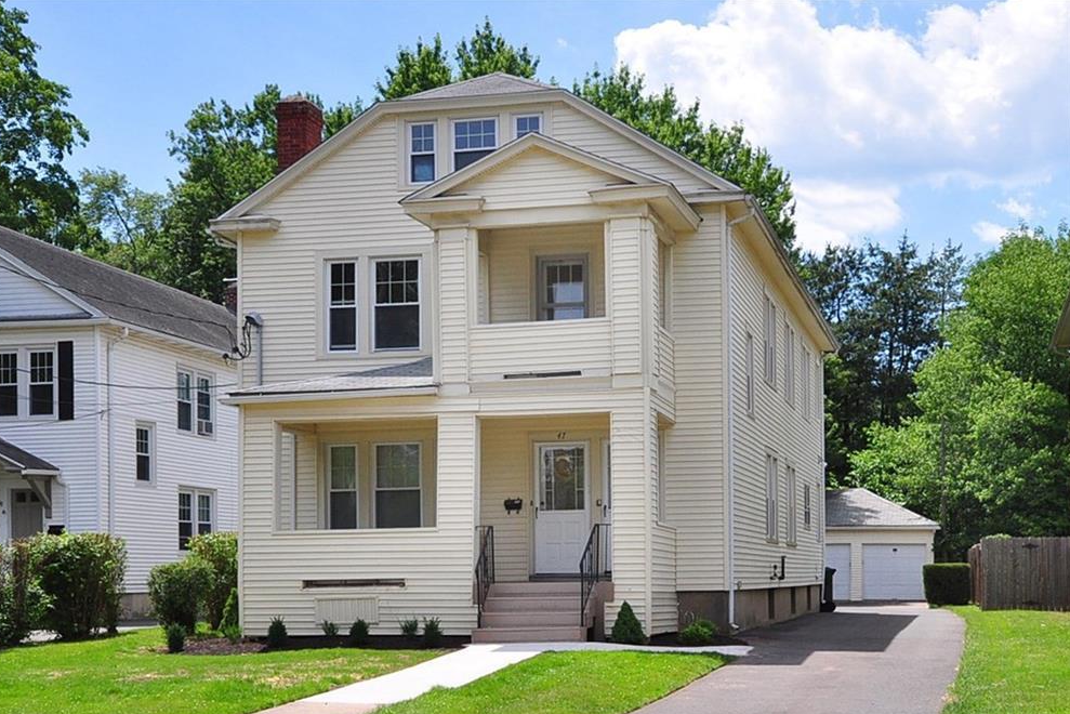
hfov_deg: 60.3
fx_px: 922
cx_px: 520
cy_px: 365
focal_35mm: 31
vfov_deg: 42.3
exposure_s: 1/1000
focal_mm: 20
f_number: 8
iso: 400
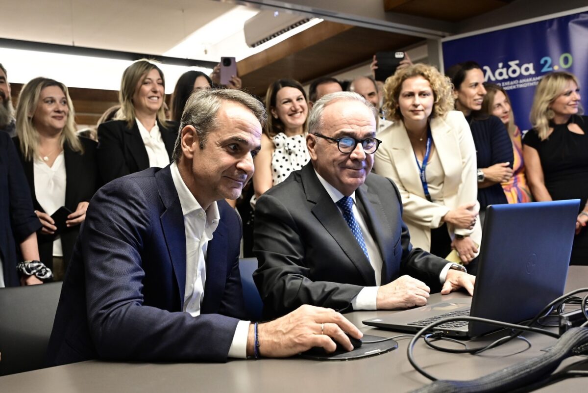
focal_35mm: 30
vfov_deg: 43.0
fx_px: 498
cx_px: 294
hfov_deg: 61.1
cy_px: 196
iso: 2000
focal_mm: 30.5
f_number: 4
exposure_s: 1/100
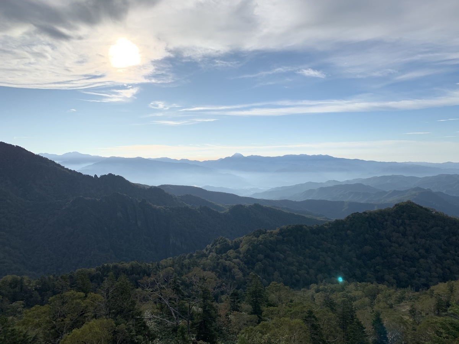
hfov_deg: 67.3
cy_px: 172
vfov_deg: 53.1
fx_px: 345
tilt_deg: -1.9
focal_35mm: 26
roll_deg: +1.3
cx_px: 230
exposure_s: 1/4902
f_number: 1.8
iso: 25
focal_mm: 4.25
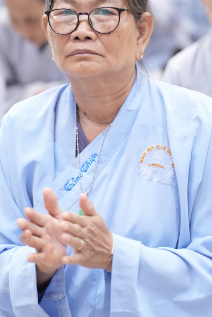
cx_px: 112
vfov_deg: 12.4
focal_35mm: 166
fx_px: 1464
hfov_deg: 8.3
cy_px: 107
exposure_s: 1/160
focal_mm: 99
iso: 3200
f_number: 2.8
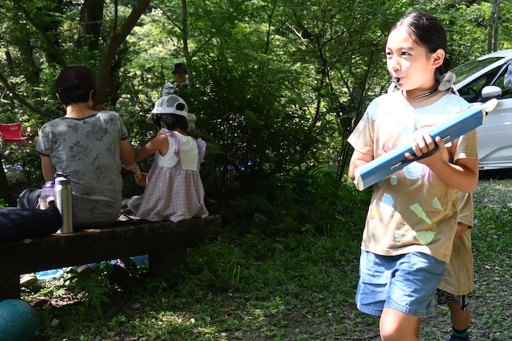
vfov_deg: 20.4
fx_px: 945
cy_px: 98
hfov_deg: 30.0
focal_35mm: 66
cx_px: 358
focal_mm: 22.5
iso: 200
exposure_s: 1/250
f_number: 4
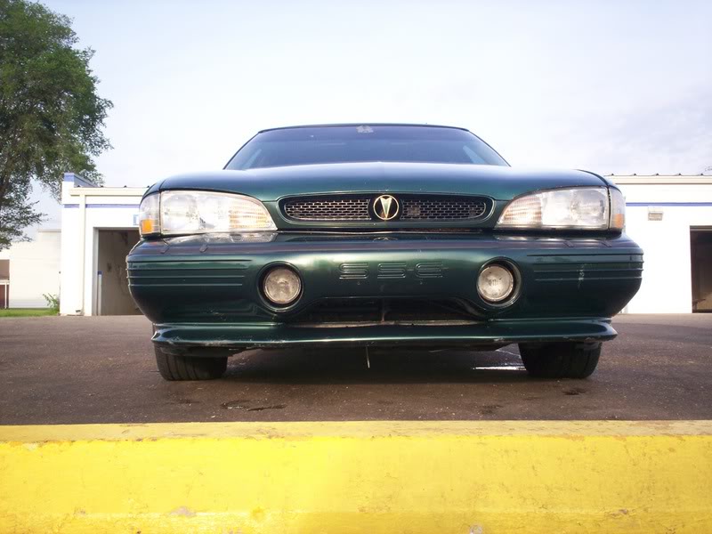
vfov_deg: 39.7
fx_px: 740
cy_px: 267
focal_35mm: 36
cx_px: 356
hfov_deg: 51.4
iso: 100
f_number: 4.5
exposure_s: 1/137
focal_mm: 6
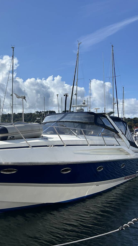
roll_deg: -0.3
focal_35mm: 38
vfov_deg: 52.8
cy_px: 122
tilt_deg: +1.4
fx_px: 247
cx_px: 4
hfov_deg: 29.4
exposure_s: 1/8696
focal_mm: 5.7
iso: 50
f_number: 1.5
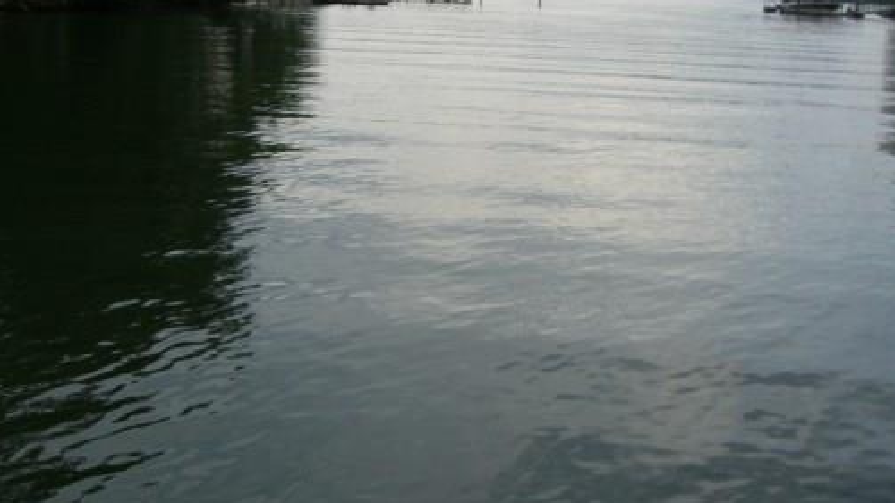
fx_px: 1258
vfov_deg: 22.5
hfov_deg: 39.2
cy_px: 140
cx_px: 456
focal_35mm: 53
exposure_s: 1/320
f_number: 2.7
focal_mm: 6.2
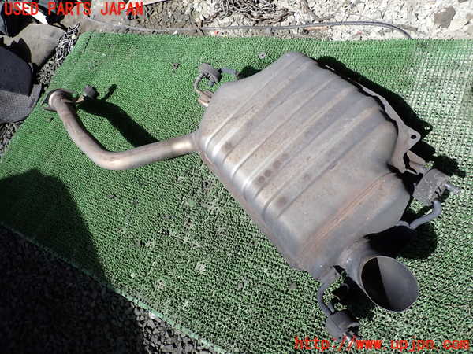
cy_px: 177
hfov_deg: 69.4
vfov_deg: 54.9
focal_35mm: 25
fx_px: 342
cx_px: 236
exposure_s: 1/800
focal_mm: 4.5
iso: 100
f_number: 2.8
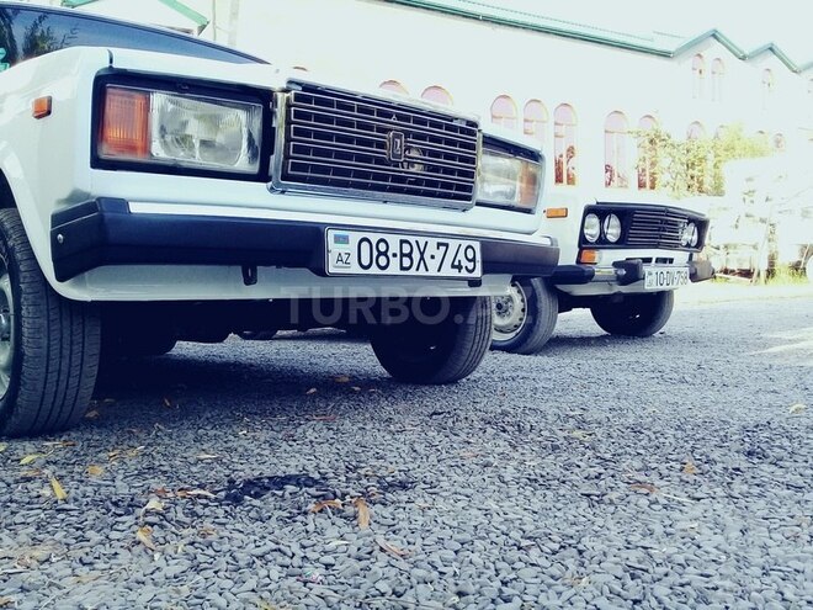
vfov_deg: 45.4
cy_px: 305
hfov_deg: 58.4
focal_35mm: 31
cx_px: 406
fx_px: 728
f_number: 2.2
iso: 50
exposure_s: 1/100
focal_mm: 3.3
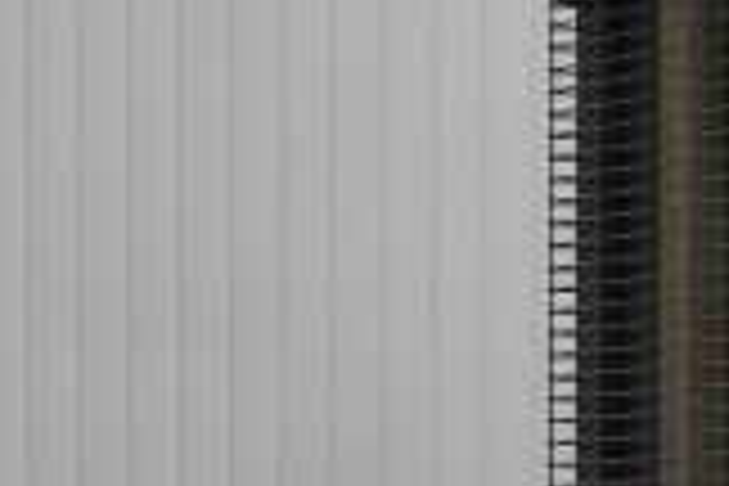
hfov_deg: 7.0
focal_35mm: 289
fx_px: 5852
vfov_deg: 4.7
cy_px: 819
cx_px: 1026
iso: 1250
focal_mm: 26
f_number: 7.1
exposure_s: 1/15
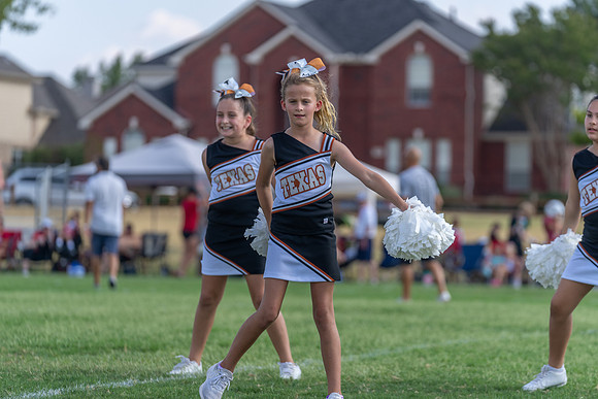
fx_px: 2957
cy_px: 200
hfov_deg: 11.5
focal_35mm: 178
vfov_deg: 7.7
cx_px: 299
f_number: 3.5
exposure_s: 1/1000
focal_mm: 178
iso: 125
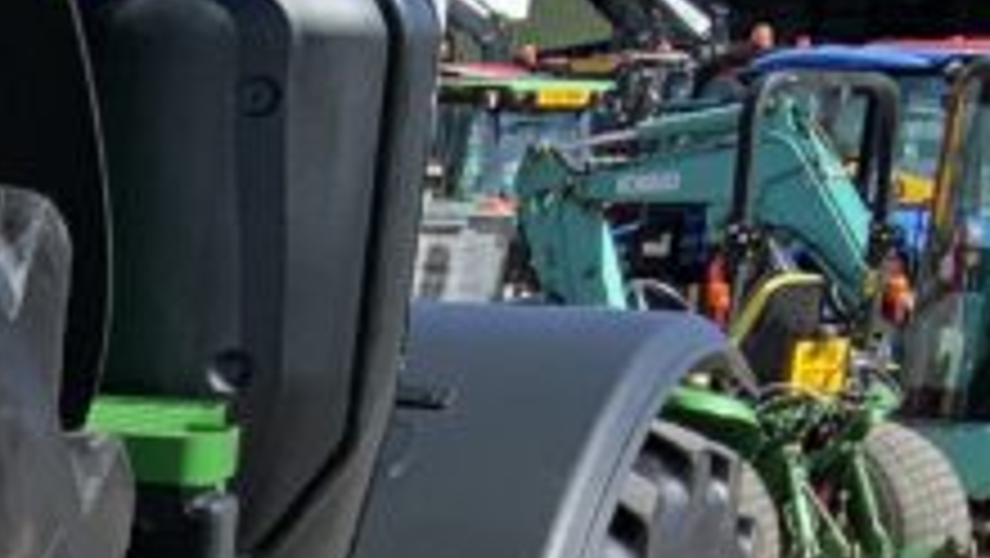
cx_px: -756
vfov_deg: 7.7
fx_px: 3861
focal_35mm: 147
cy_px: 1377
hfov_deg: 13.3
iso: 16
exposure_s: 1/1098
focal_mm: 3
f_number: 1.8
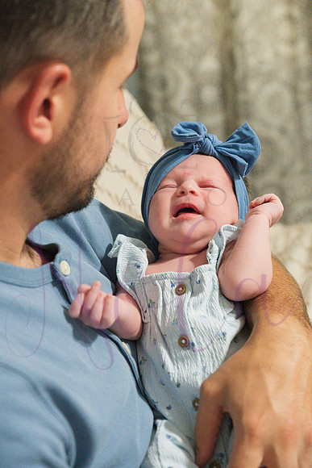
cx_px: 156
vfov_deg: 32.4
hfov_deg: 21.9
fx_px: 805
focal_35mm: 62
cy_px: 234
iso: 3200
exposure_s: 1/200
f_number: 4.5
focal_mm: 62
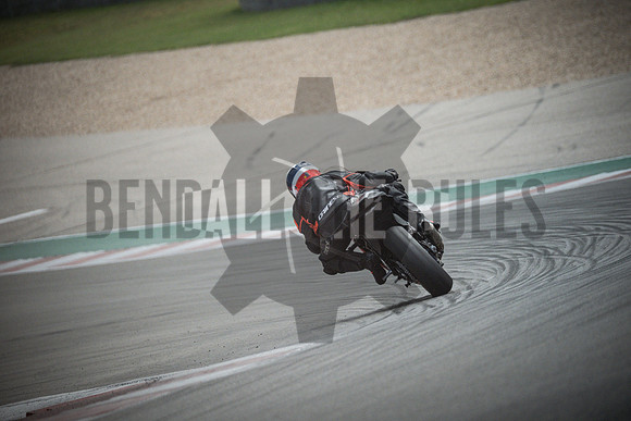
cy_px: 210
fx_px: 10519
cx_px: 316
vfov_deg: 2.3
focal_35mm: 600
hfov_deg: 3.4
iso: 2000
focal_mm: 400
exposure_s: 1/2500
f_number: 5.6
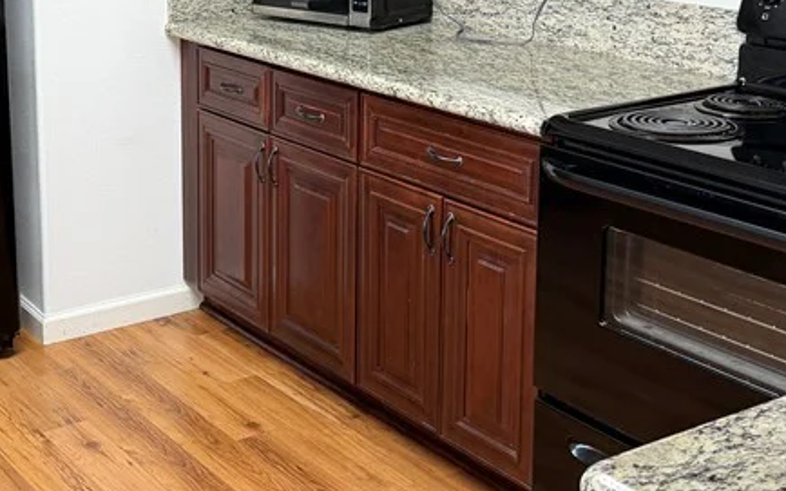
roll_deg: +0.7
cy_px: 67
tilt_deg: -11.0
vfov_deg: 21.2
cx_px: 217
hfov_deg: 33.5
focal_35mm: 60
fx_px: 1285
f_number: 1.78
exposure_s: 1/60
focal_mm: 6.76
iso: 160
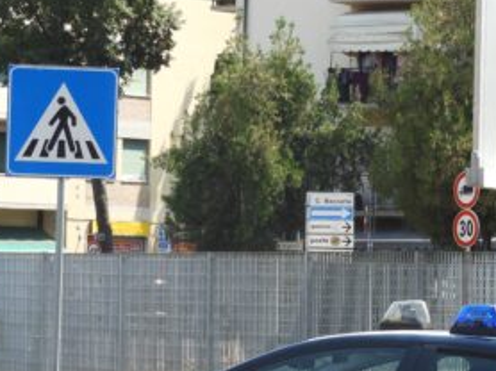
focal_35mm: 263
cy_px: 282
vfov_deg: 5.6
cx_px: 309
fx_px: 3765
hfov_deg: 7.5
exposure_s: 1/250
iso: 100
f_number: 4.8
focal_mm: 18.8
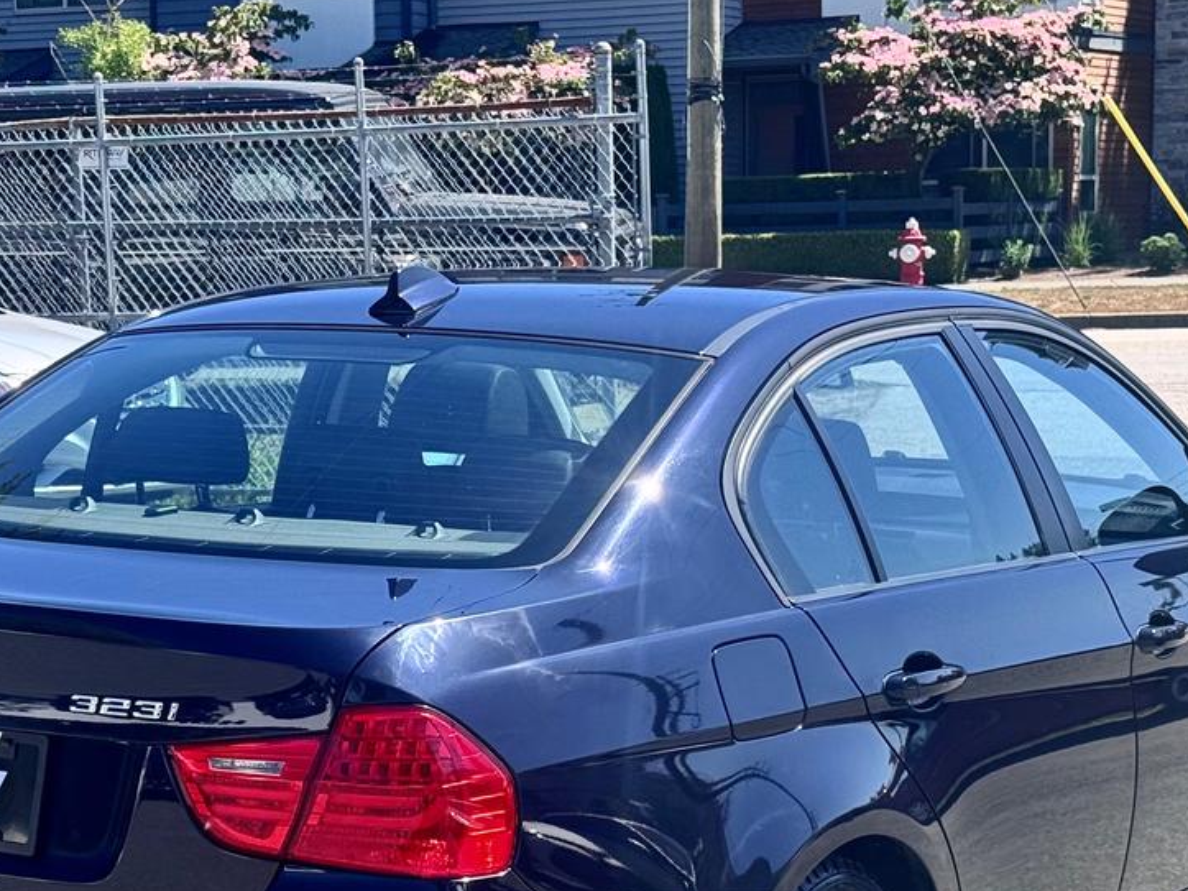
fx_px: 2917
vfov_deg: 17.2
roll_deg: +1.0
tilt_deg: -6.3
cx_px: 488
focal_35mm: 85
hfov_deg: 23.0
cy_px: 702
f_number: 1.78
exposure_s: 1/1923
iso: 64
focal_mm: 6.76
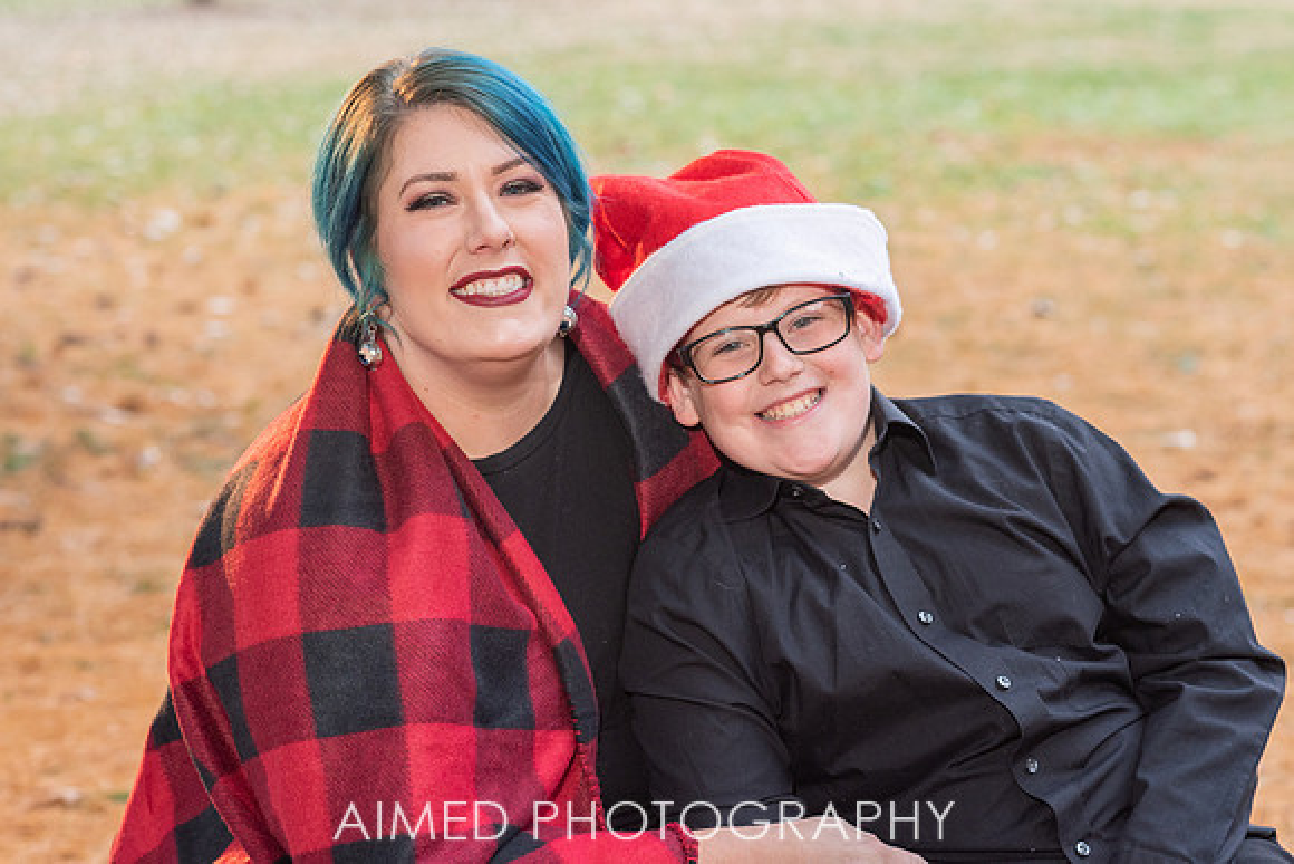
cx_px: 735
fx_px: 3656
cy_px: 347
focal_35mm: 102
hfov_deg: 20.1
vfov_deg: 13.5
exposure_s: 1/200
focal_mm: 85
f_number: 5
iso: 640
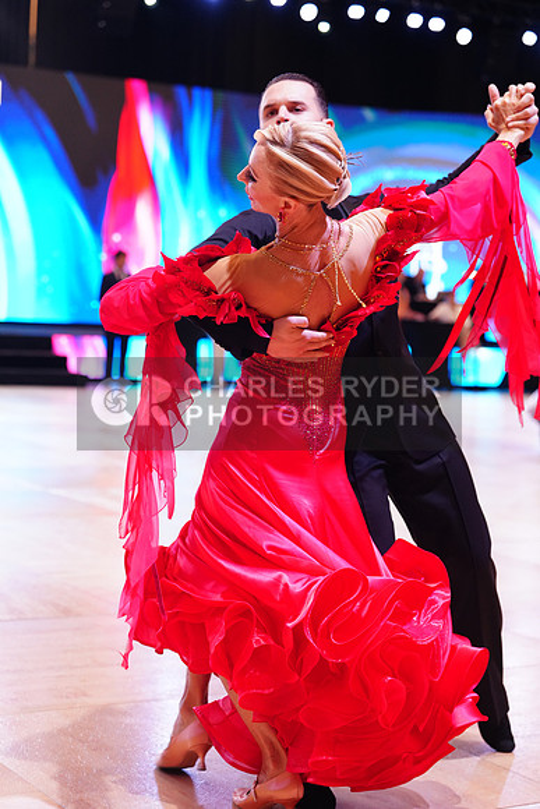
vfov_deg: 28.8
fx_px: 1574
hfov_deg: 19.5
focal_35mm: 70
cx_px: 270
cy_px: 404
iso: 2000
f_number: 3.5
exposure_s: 1/250
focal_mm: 70
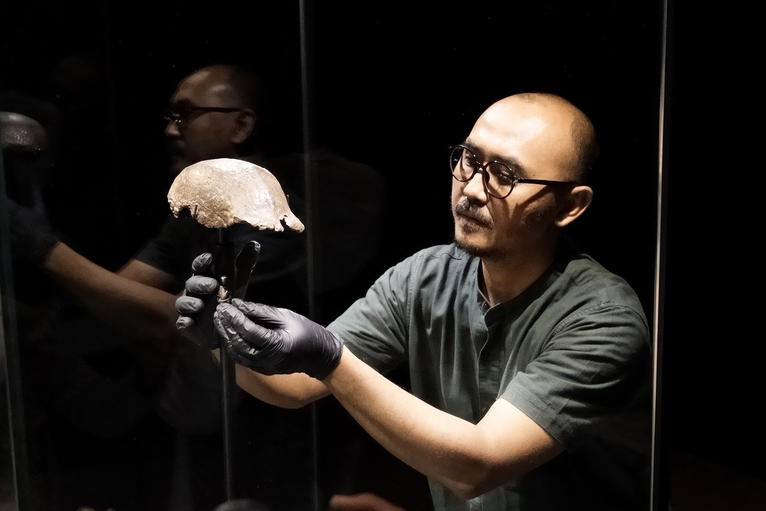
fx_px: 1213
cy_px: 256
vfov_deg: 23.8
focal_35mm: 57
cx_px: 383
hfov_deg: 35.0
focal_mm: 38
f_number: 5.6
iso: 20000
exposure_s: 1/125
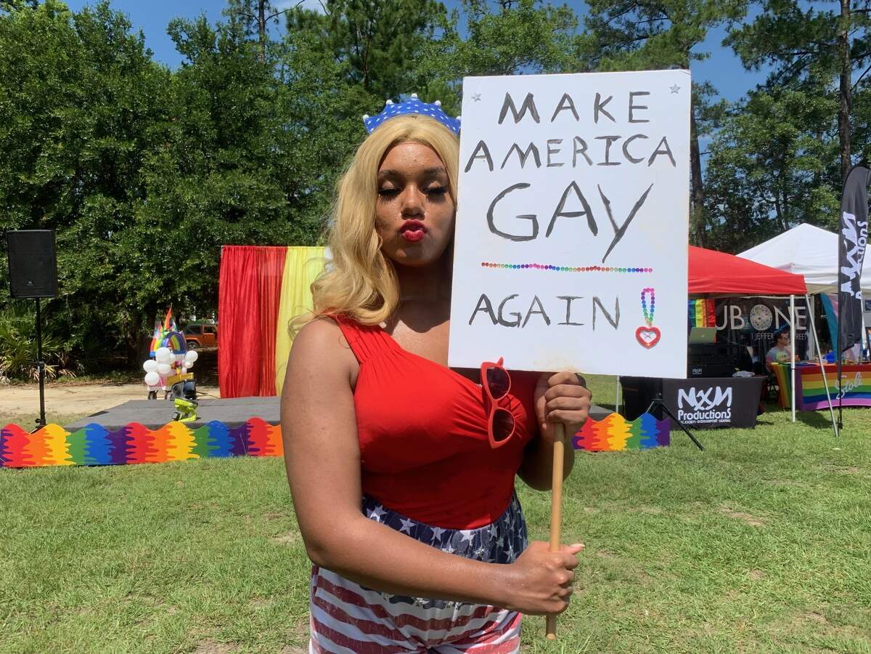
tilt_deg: -0.3
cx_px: 436
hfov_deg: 67.3
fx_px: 654
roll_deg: +0.4
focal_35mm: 26
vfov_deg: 53.1
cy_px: 327
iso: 25
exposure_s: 1/2915
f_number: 1.8
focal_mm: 4.25
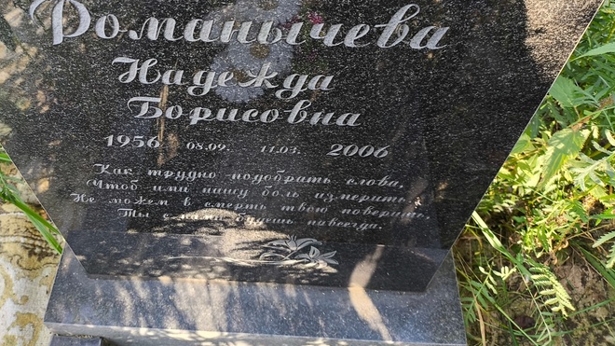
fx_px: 538
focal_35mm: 33
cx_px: 254
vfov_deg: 35.0
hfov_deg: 59.1
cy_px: 97
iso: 50
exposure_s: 1/100
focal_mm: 4.71
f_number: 1.7
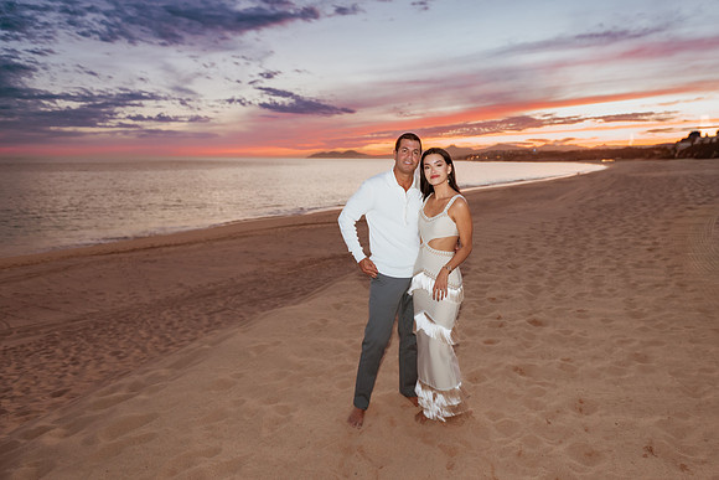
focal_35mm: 27
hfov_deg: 67.4
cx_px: 399
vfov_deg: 48.1
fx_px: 537
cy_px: 221
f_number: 2.8
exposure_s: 1/100
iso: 500
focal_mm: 24
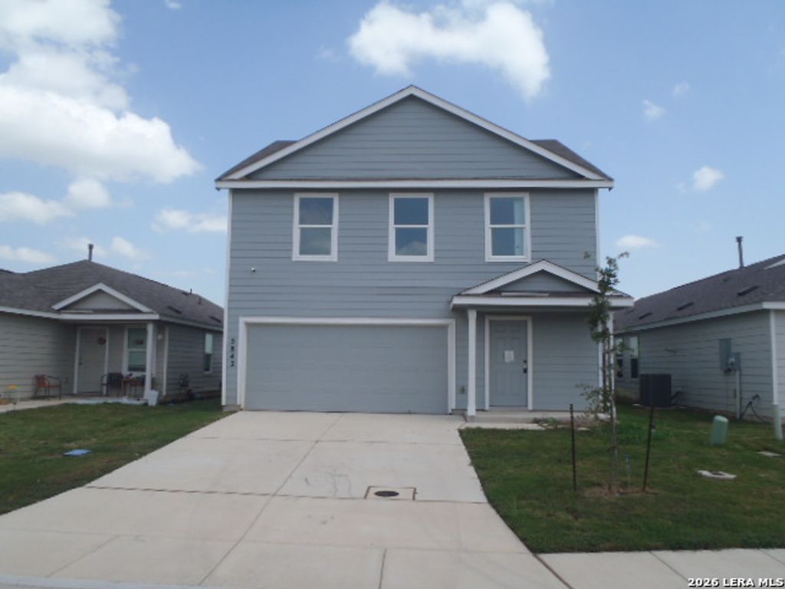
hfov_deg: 63.4
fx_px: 635
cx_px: 392
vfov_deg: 49.7
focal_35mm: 28
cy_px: 294
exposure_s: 1/640
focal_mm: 5
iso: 80
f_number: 3.9
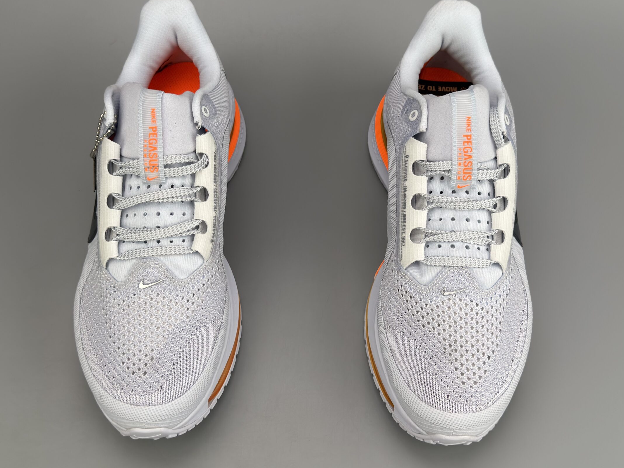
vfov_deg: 34.3
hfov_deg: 44.8
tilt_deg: -59.6
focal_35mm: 42
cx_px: 304
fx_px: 757
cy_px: 221
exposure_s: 1/915
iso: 100
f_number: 1.78
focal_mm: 6.76
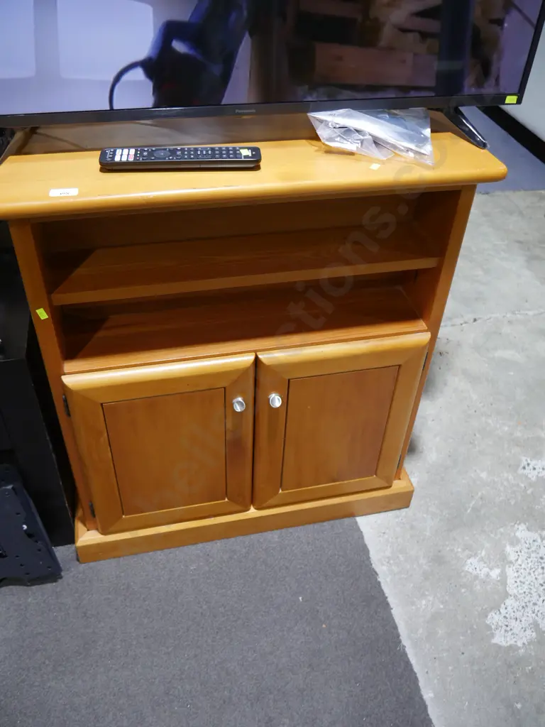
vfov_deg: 60.0
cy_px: 364
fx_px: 630
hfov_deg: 46.8
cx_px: 272
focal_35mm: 30
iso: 400
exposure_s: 1/60
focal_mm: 15
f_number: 3.6
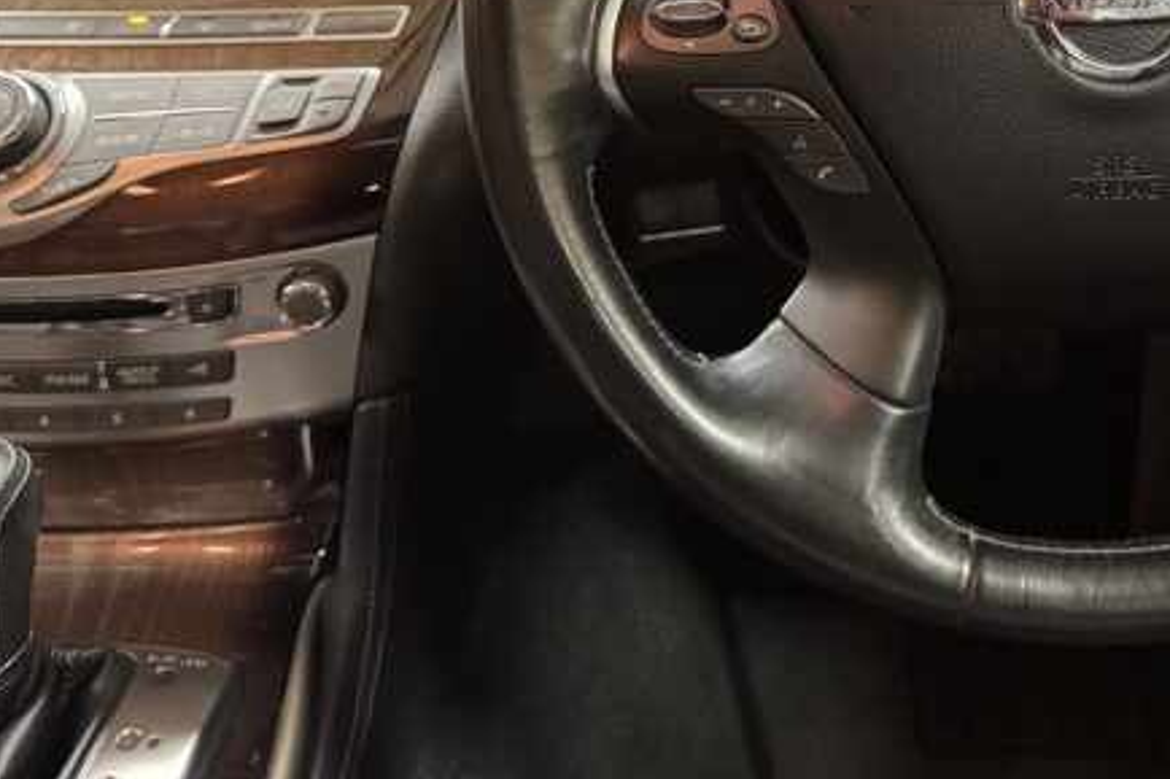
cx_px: 763
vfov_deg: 27.8
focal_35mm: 46
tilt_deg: -22.0
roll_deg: +1.0
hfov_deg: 42.3
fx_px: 1494
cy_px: 38
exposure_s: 1/60
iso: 640
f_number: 1.78
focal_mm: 6.76
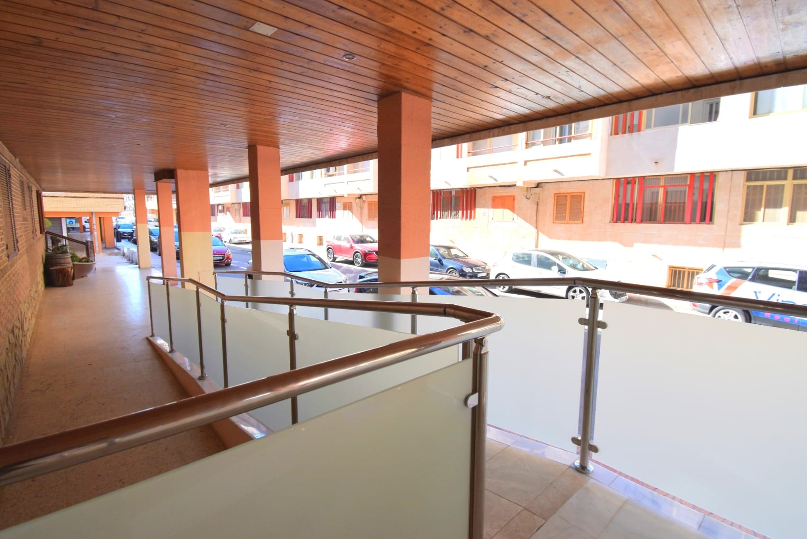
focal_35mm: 15
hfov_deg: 100.4
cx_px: 404
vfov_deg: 77.3
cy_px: 270
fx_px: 336
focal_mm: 10
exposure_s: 1/320
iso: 200
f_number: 7.1
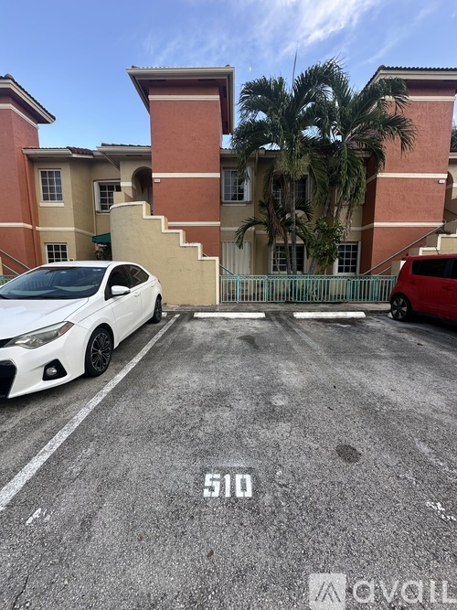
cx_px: 228
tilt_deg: -4.8
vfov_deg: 102.1
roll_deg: -0.7
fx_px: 247
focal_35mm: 14
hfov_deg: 85.7
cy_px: 305
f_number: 2.2
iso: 40
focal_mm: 2.22
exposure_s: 1/186
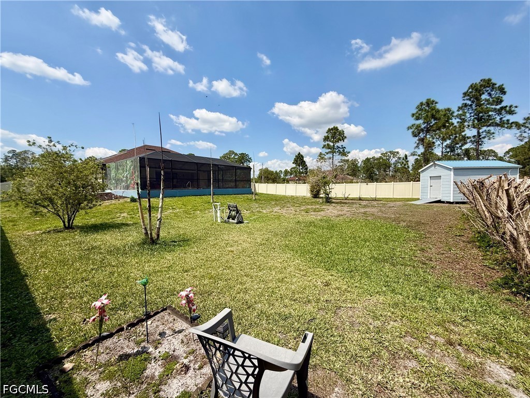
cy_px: 199
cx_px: 265
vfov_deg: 85.7
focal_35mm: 14
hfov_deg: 102.1
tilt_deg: -2.9
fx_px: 214
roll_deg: +0.2
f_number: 2.2
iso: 50
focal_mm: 2.22
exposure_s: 1/2506
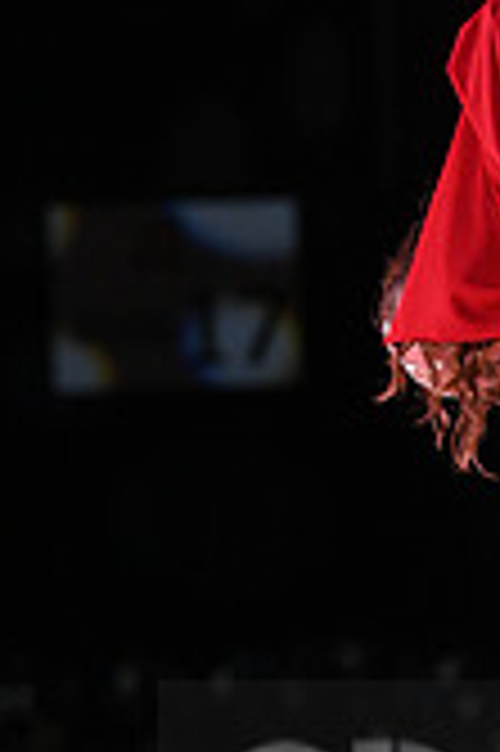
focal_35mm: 487
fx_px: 10166
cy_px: 833
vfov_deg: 4.2
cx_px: 782
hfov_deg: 2.8
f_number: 4.8
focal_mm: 140
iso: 3200
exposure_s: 1/320
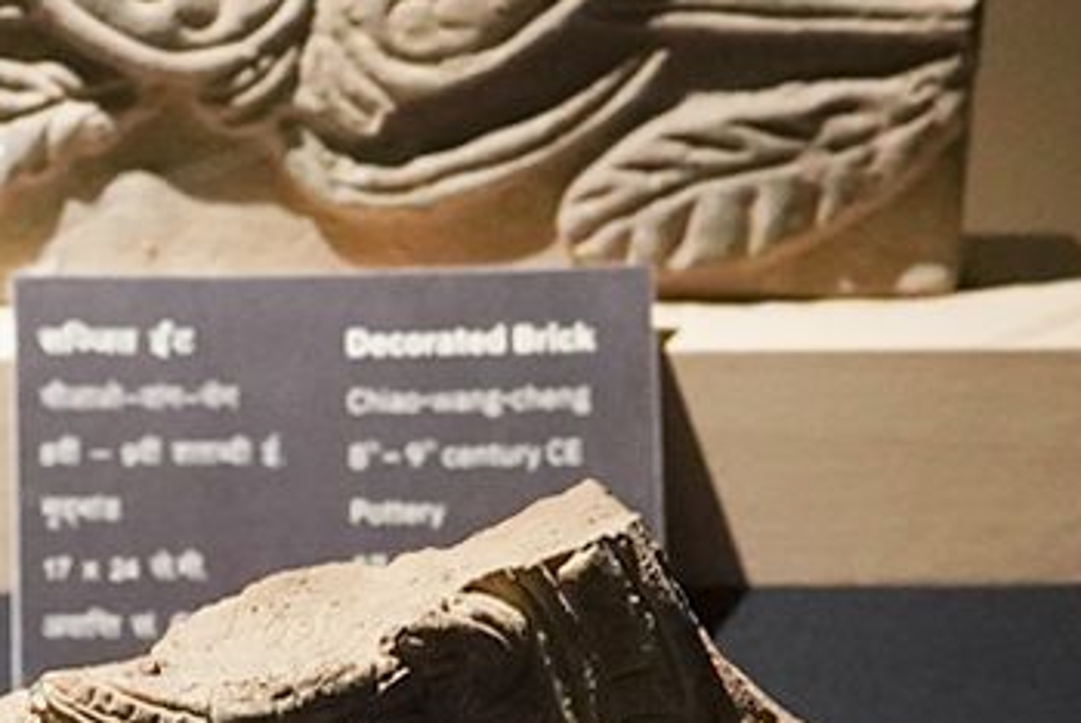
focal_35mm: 137
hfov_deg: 14.8
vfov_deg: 9.6
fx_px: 4117
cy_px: 1292
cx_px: 93
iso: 3200
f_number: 4
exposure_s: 1/80
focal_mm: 24
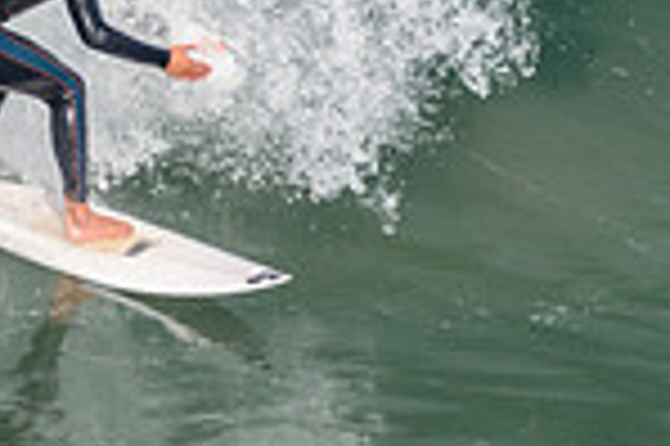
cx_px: 211
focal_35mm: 2455
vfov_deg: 0.6
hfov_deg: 0.8
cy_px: -214
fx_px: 45640
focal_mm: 420
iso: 400
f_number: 5.6
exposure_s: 1/2000
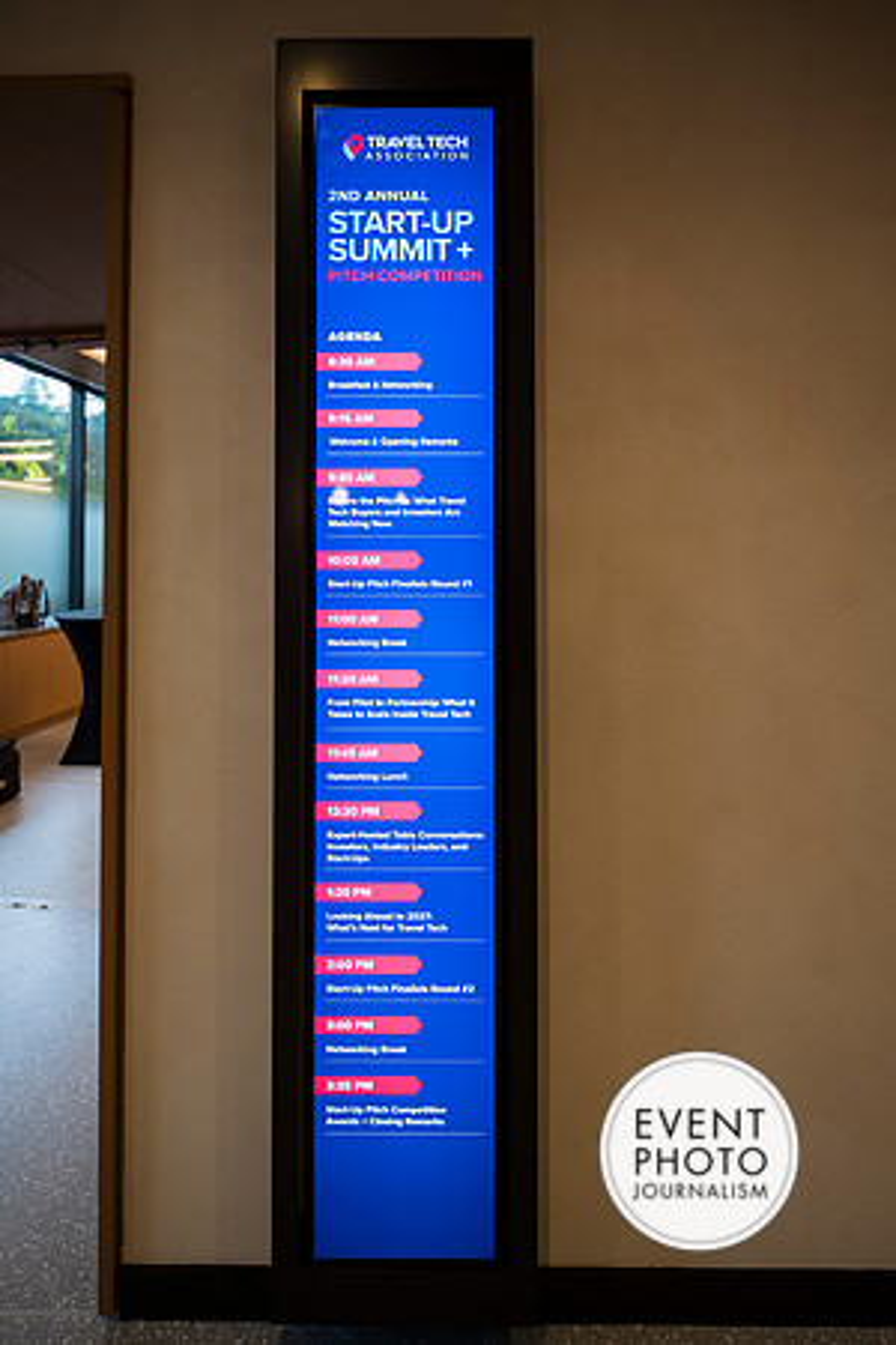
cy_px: 672
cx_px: 448
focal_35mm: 16
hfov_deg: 73.7
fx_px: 597
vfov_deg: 96.7
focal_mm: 16
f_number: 2.5
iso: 250
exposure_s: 1/125
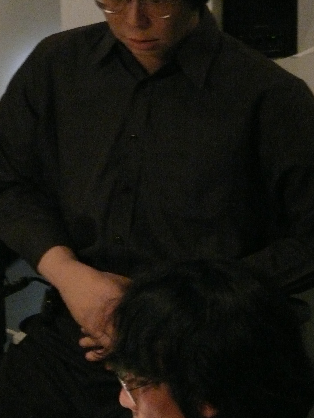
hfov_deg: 5.2
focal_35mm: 287
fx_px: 3471
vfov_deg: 6.9
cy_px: 208
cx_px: 124
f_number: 3.6
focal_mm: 40
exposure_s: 1/15
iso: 800
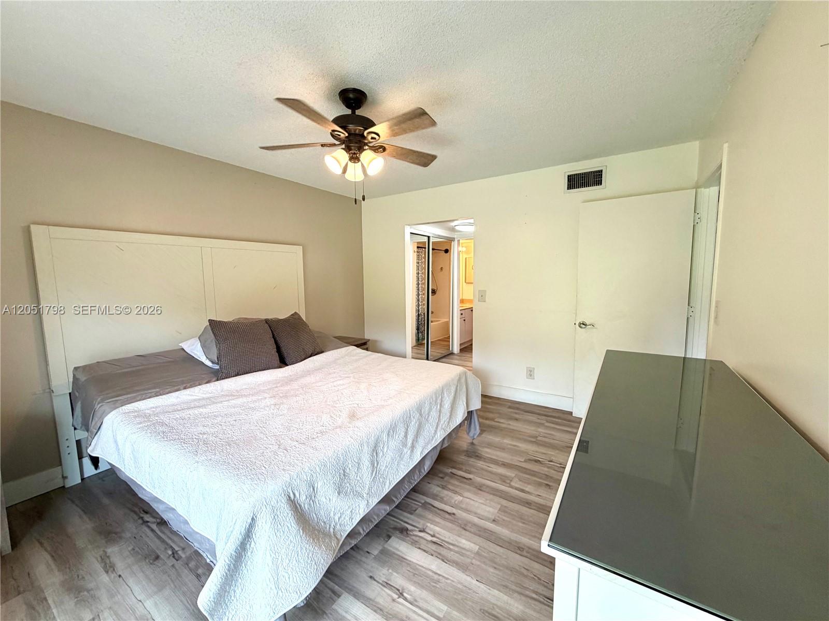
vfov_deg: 85.7
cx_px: 414
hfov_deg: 102.1
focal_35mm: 14
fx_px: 335
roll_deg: +0.7
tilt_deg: -6.0
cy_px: 310
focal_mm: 2.22
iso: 160
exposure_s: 1/120
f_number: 2.2
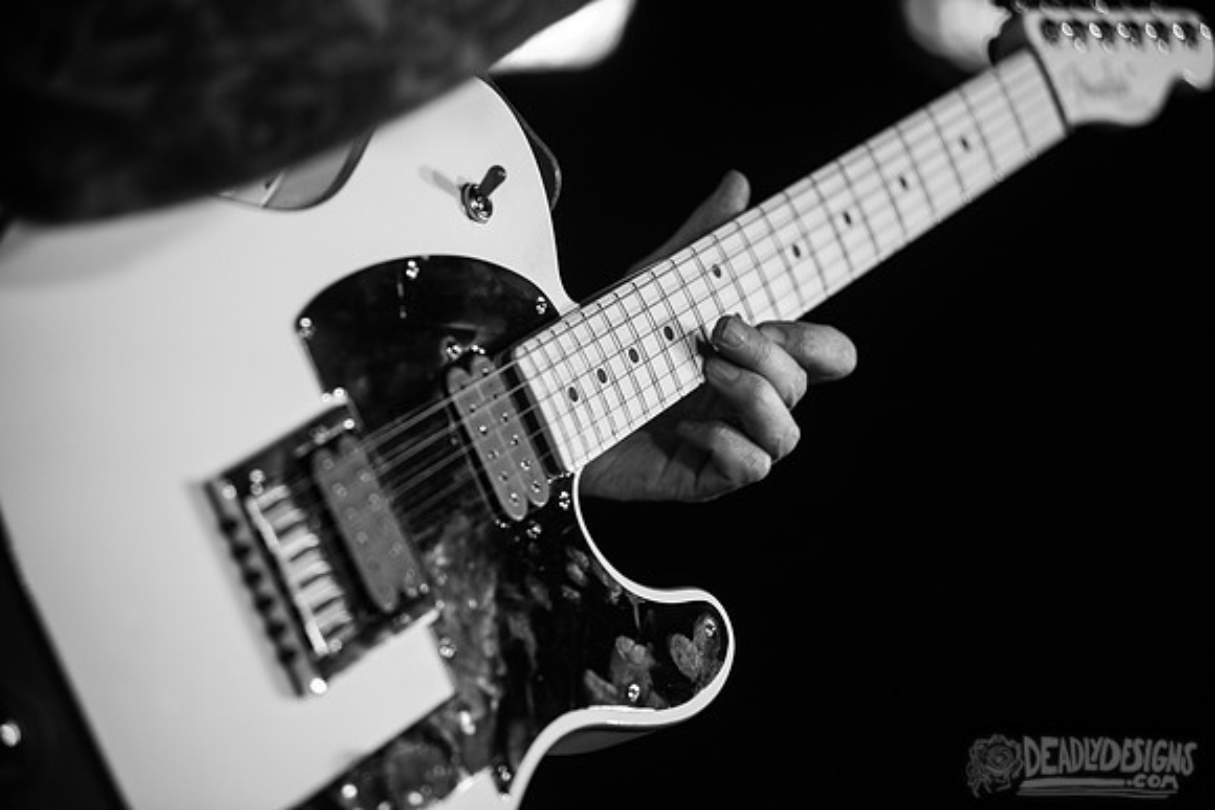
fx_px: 5401
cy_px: 405
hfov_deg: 12.8
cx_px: 608
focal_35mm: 160
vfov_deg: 8.6
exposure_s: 1/200
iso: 2000
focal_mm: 160
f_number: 3.5
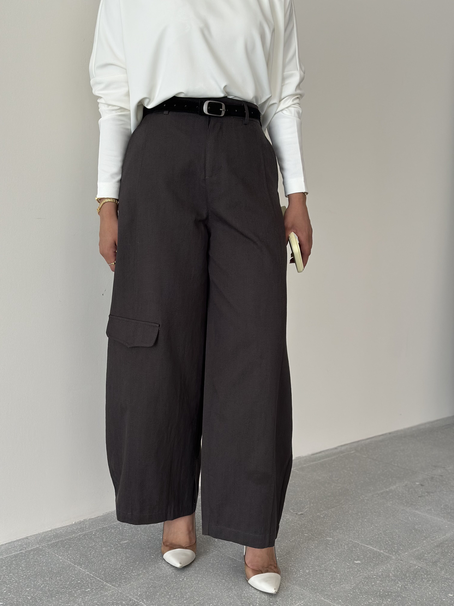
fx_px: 839
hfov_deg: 30.3
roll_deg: -1.8
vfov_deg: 39.7
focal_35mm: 48
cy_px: 303
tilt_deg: -6.5
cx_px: 227
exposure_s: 1/406
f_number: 1.78
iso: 80
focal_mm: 6.86
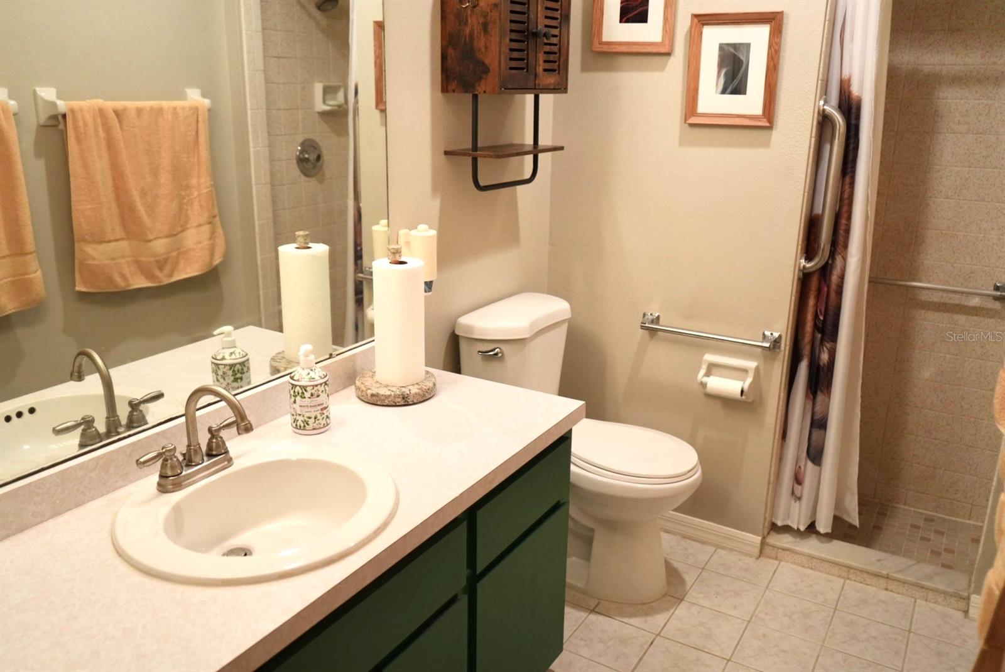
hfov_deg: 63.6
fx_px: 810
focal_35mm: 29
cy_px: 336
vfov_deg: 45.0
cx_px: 502
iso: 2000
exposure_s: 1/160
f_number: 3.5
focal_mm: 29
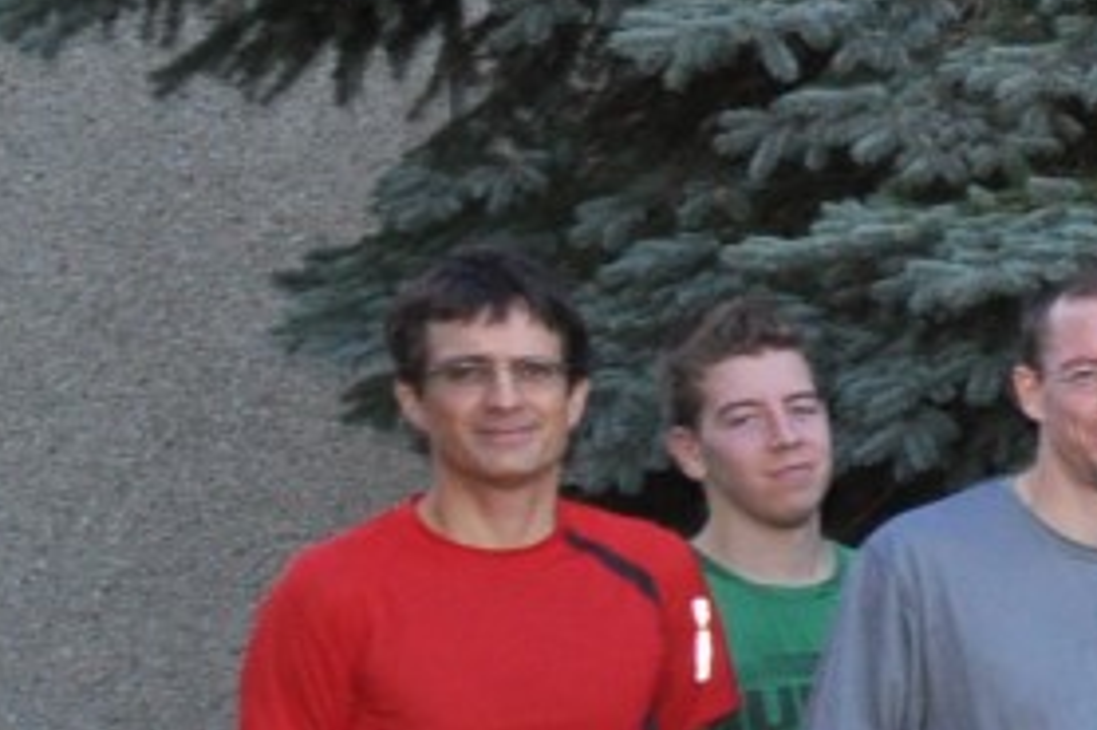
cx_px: 3038
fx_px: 4812
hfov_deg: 10.3
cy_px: 908
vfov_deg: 8.6
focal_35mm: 158
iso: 640
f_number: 10
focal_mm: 18
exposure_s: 1/200
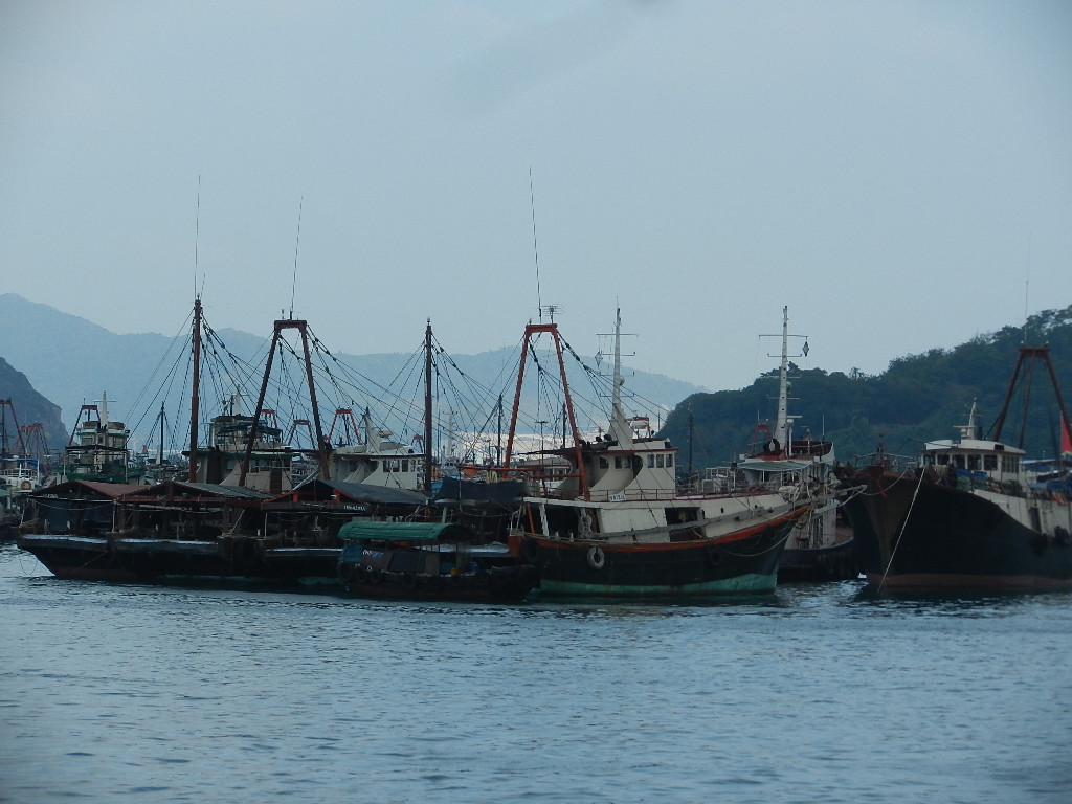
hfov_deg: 13.7
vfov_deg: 10.3
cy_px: 402
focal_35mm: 144
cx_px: 536
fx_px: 4459
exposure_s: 1/640
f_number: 5.2
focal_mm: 25.9
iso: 160
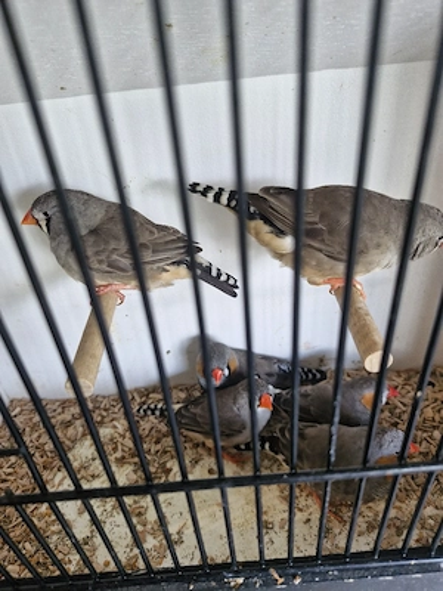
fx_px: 392
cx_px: 222
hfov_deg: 58.9
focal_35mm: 23
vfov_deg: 73.9
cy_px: 296
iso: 200
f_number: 1.8
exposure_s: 1/100
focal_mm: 5.54
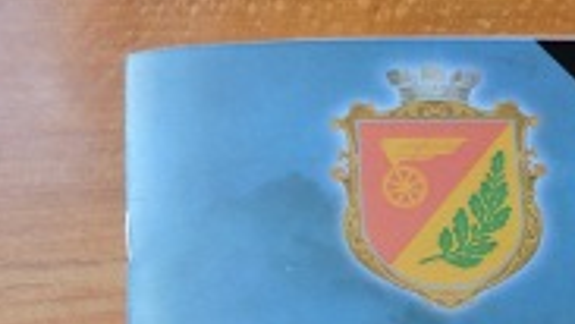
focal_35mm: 88
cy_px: 459
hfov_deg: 23.7
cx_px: 487
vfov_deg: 13.1
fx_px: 1342
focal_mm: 5.9
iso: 100
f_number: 3.2
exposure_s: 1/50
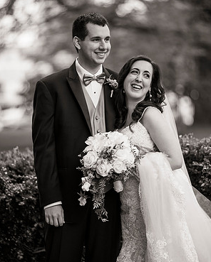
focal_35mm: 177
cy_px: 126
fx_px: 1379
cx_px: 105
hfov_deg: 8.7
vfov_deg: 10.9
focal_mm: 155
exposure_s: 1/800
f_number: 2.8
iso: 200
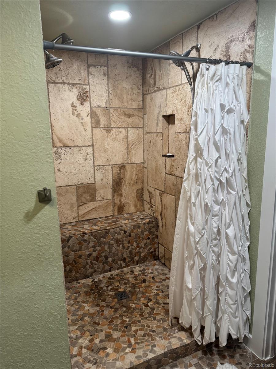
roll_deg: +1.4
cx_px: 138
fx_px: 255
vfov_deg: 71.6
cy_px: 184
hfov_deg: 56.8
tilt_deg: -11.2
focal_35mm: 24
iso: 200
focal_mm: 6.76
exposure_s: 1/120
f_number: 1.78
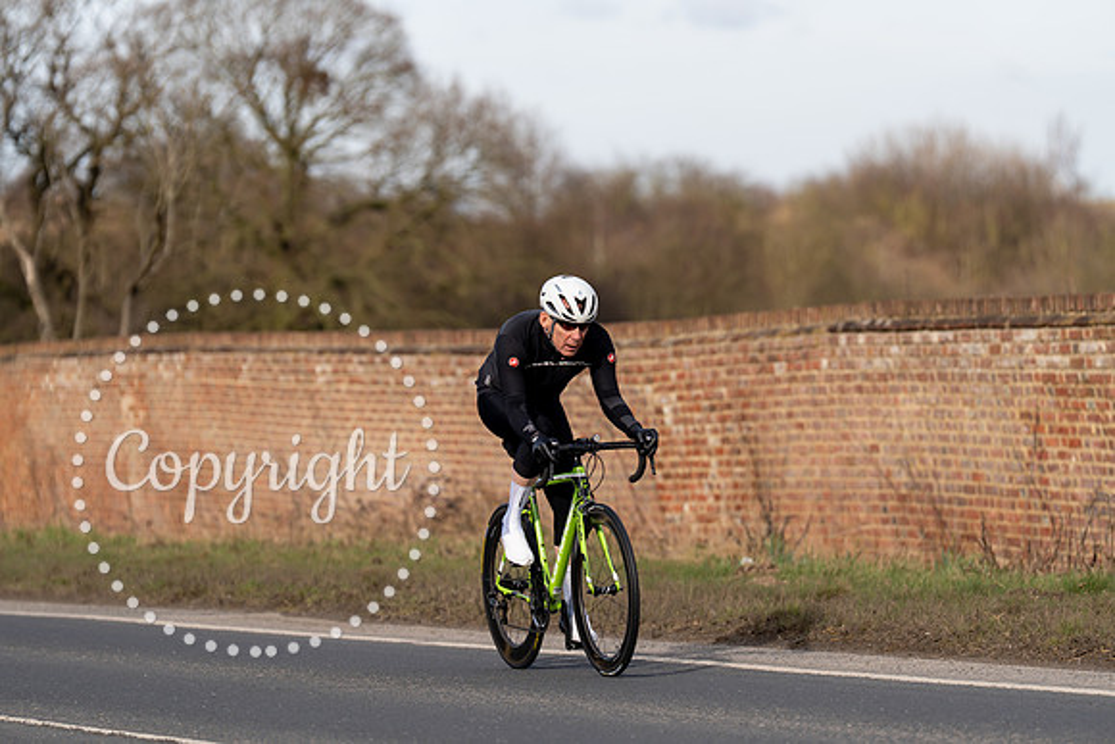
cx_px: 558
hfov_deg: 11.1
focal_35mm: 185
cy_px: 372
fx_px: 5731
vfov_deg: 7.4
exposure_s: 1/800
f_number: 3.5
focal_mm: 185
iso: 100
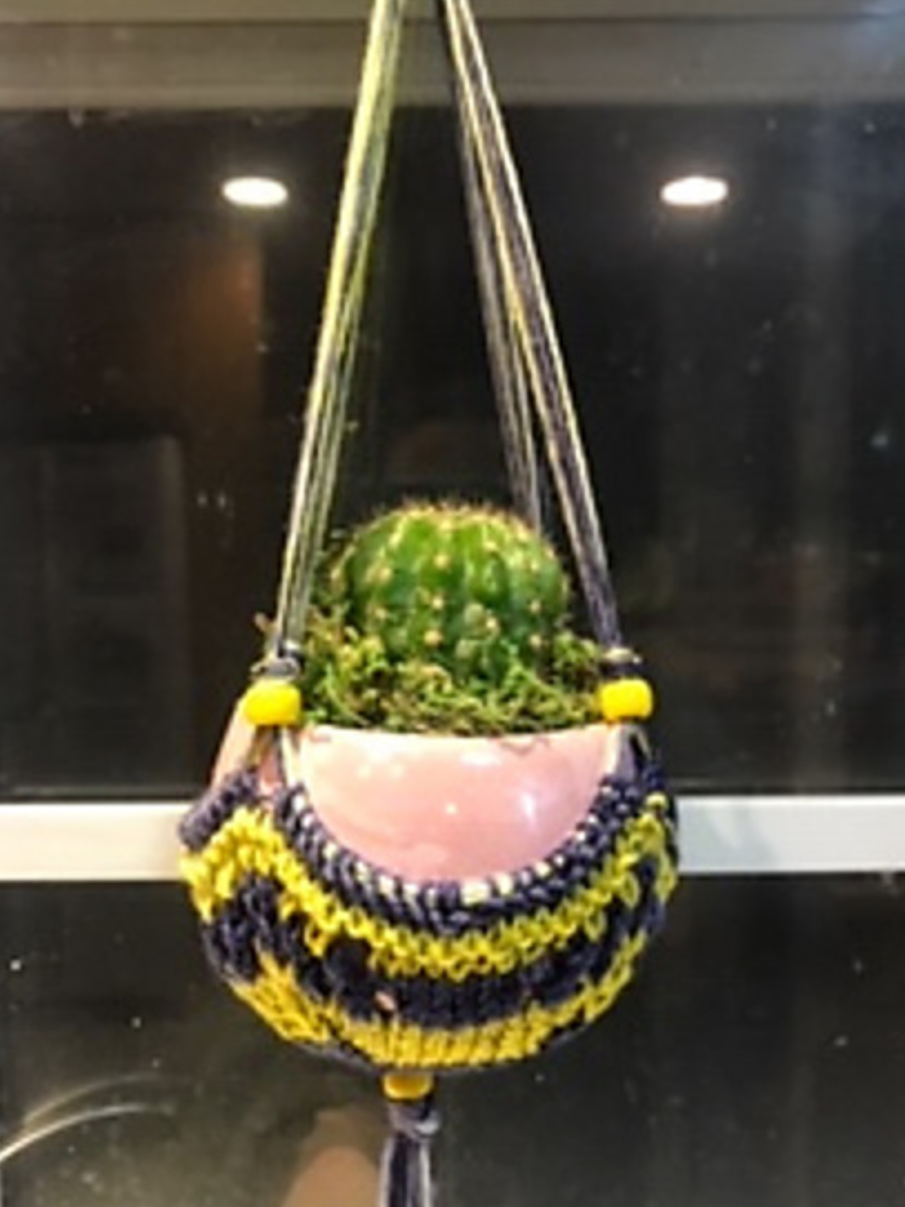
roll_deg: +0.7
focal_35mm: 33
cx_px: 496
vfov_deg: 55.4
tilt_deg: -3.4
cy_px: 605
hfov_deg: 42.9
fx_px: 1151
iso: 64
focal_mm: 3.99
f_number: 1.8
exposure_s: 1/15
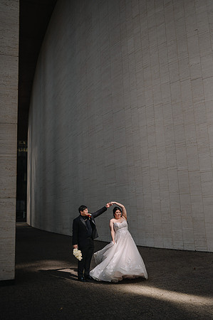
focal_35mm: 35
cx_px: 106
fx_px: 311
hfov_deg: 37.8
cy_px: 160
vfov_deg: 54.5
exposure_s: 1/6400
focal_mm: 35
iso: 250
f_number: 2
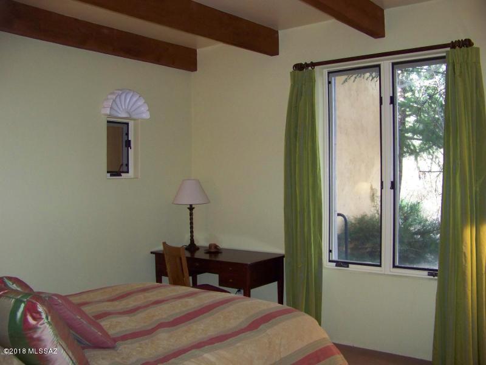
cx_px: 243
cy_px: 182
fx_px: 505
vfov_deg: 39.7
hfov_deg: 51.4
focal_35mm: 36
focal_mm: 5.85
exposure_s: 1/30
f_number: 2.8
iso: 200
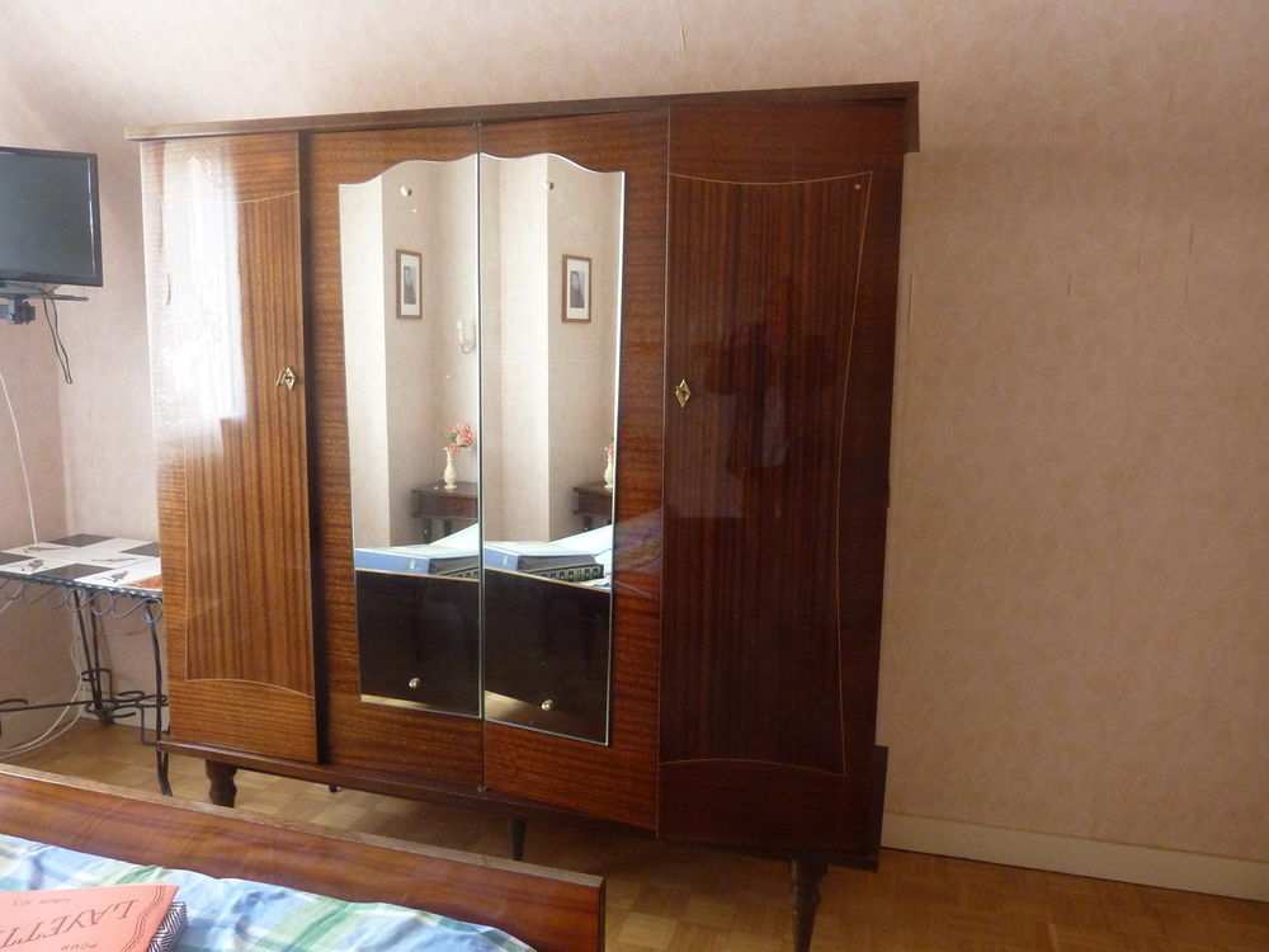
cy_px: 476
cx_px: 634
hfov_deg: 69.4
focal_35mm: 25
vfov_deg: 54.9
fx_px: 916
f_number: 3.3
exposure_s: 1/20
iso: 400
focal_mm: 4.1
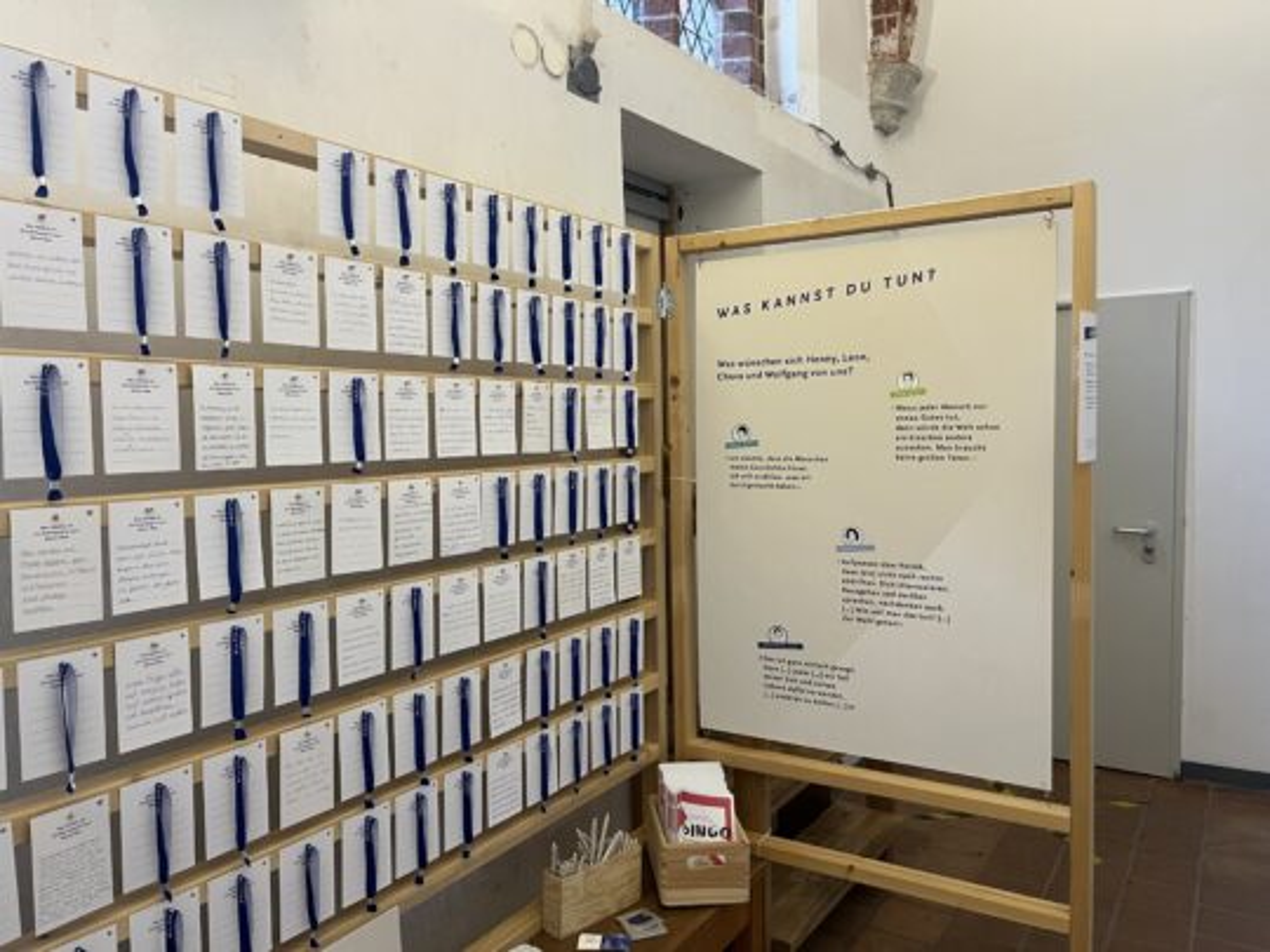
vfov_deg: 53.1
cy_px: 476
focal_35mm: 26
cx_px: 635
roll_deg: +0.6
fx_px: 954
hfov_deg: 67.3
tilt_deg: -3.9
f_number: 1.6
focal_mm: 5.1
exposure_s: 1/60
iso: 320
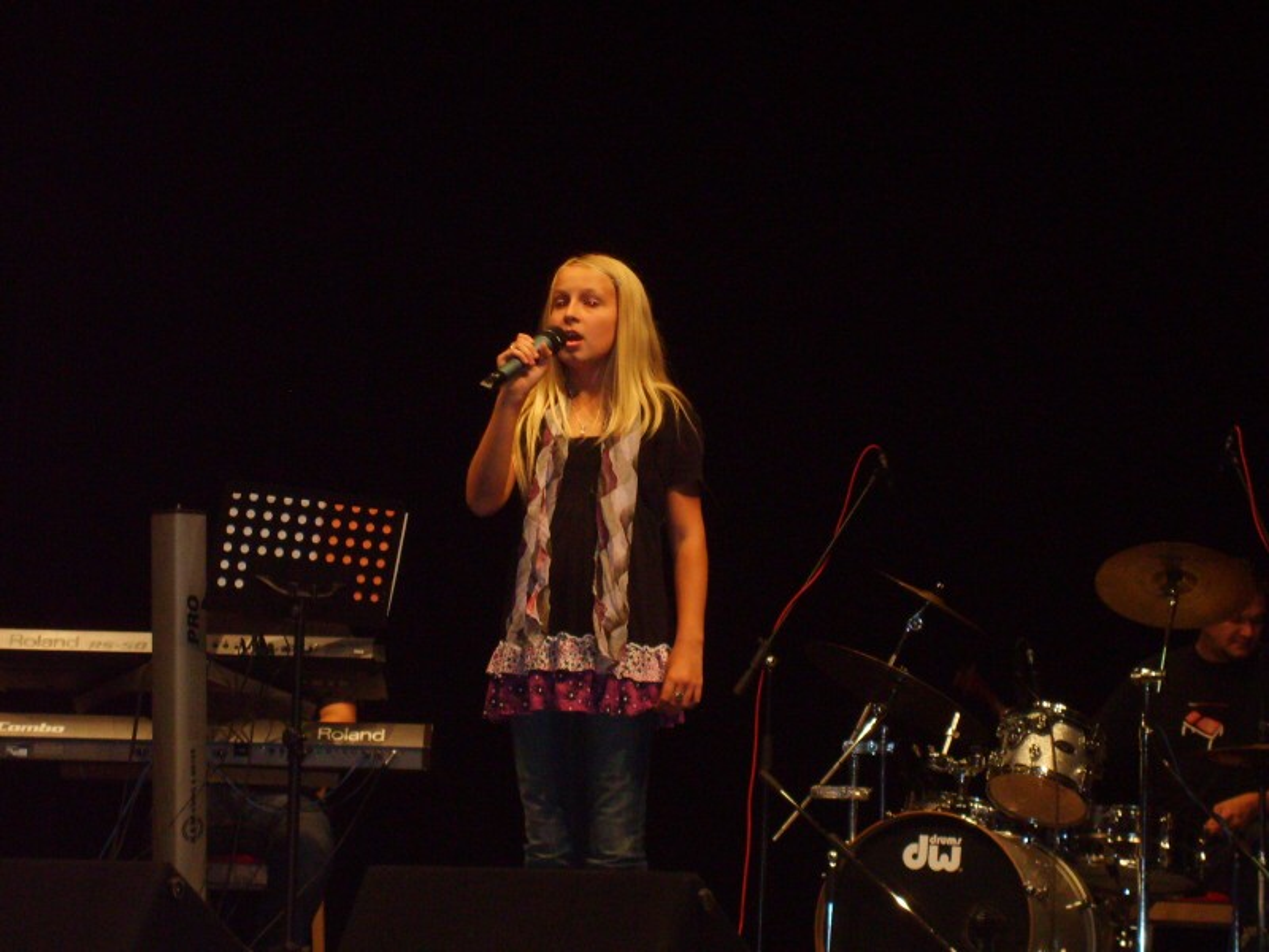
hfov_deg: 18.7
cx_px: 634
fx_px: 3849
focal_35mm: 105
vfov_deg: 14.1
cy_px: 476
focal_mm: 17.4
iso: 253
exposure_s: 1/60
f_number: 4.9
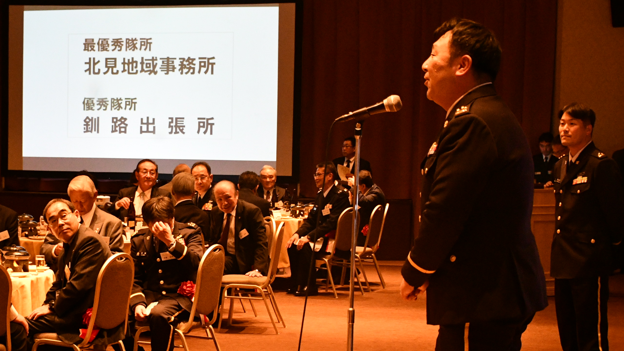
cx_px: 228
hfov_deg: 25.8
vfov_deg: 14.7
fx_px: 1357
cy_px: 253
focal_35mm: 82
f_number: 4
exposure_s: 1/60
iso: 3200
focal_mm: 32
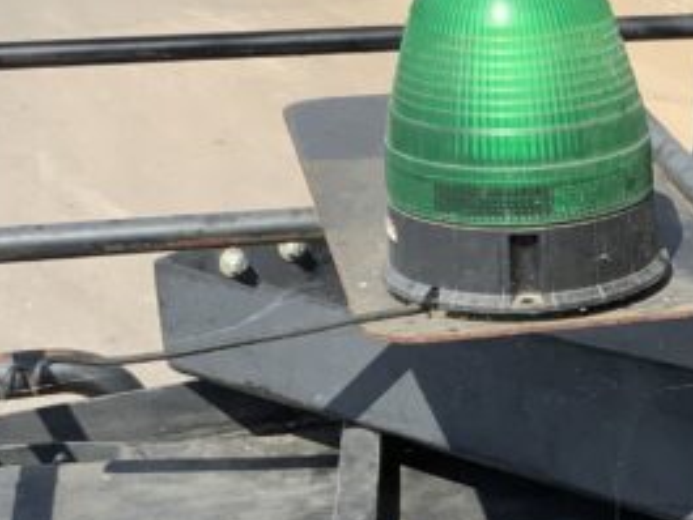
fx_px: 2243
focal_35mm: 112
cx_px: 847
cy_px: 389
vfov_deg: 13.2
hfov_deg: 16.8
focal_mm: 3
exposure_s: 1/1377
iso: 16
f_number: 1.8
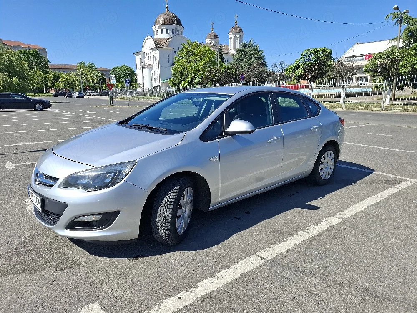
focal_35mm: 23
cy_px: 156
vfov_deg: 58.9
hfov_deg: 73.9
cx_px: 208
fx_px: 277
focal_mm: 5.54
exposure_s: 1/2500
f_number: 1.8
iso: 50
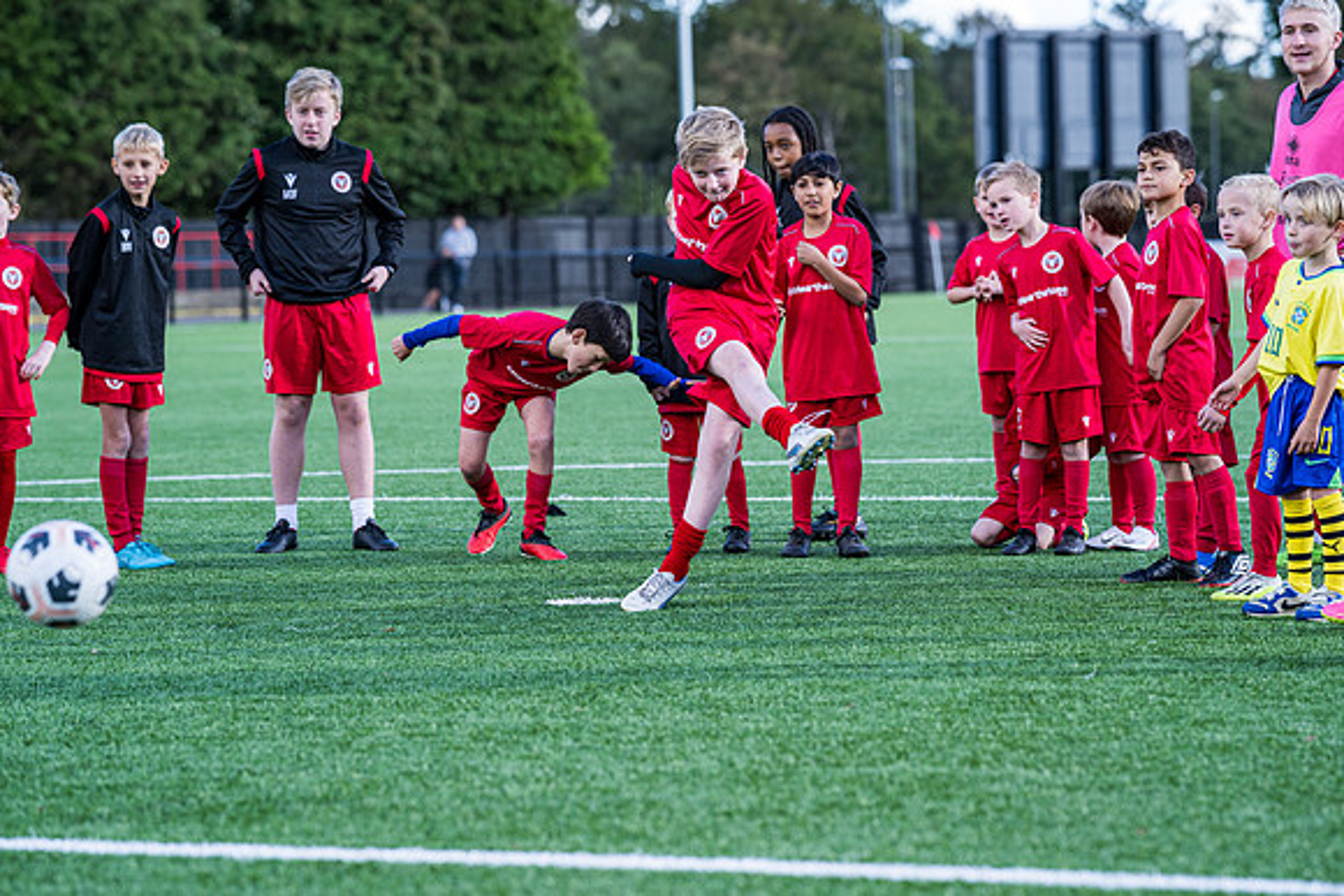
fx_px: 5041
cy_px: 448
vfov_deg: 10.2
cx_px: 672
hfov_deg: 15.2
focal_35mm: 135
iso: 400
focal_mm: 135
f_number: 4
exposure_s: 1/800
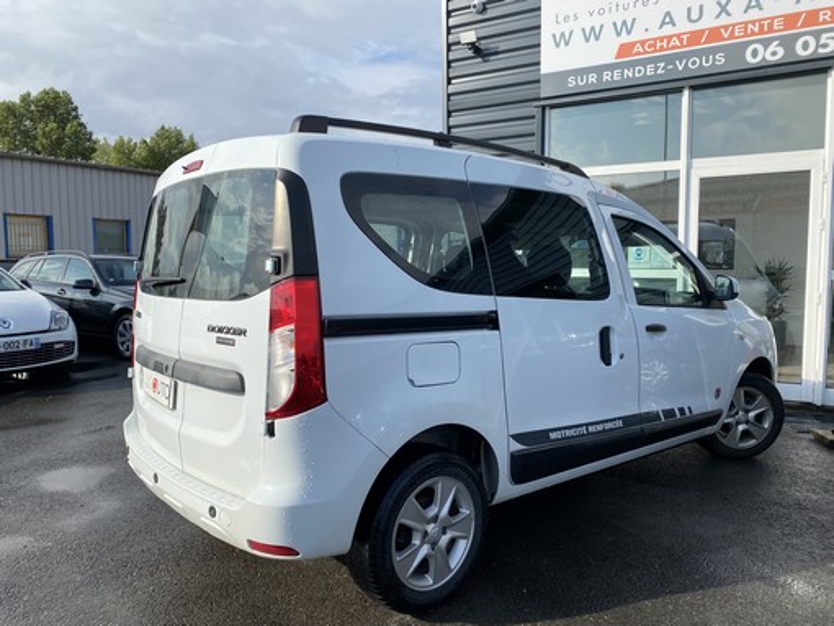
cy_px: 313
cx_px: 417
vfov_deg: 53.1
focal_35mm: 26
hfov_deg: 67.3
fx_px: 627
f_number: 1.8
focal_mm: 4.25
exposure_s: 1/3125
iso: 32
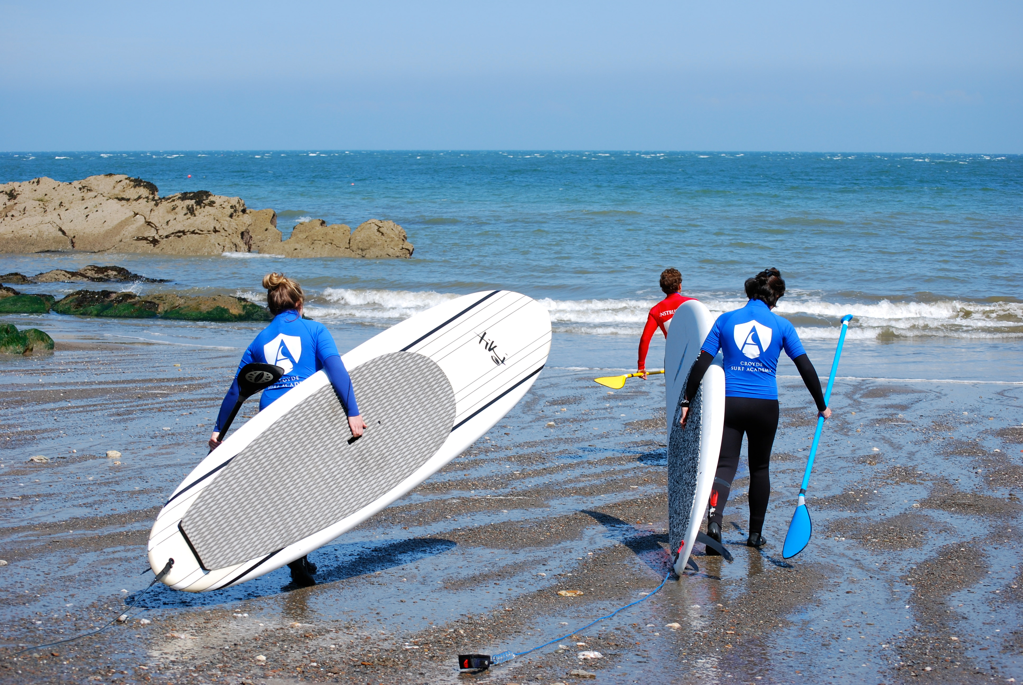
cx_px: 512
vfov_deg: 16.6
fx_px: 2347
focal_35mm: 82
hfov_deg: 24.6
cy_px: 342
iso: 100
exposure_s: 1/250
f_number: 8
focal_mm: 55
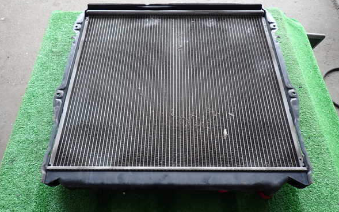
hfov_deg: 68.4
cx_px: 170
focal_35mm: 27
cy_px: 98
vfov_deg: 46.0
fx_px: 249
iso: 100
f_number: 2
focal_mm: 4.5
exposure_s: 1/100
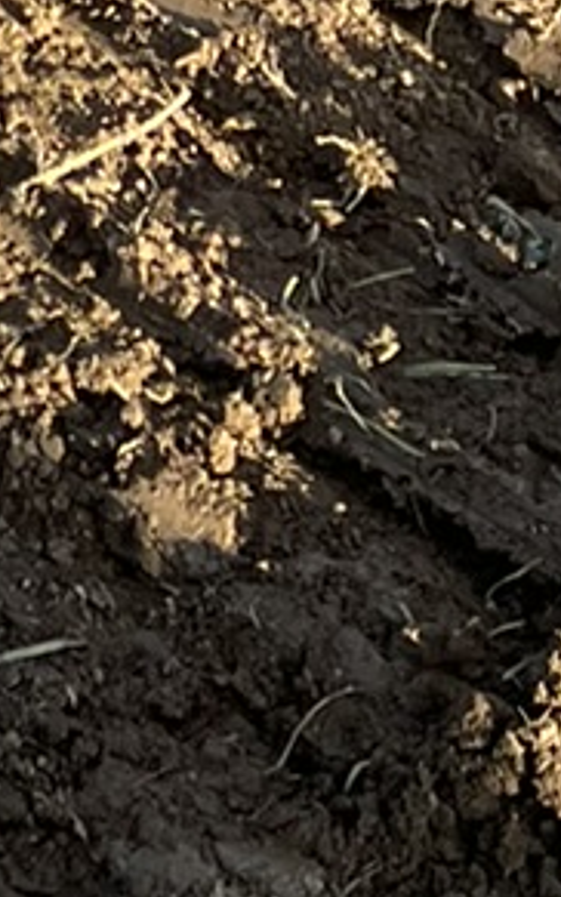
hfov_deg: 6.5
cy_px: -1399
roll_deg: -2.1
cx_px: -638
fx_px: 4743
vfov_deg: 9.4
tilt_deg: -20.9
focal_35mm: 194
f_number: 1.5
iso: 50
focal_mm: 5.7
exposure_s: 1/1934
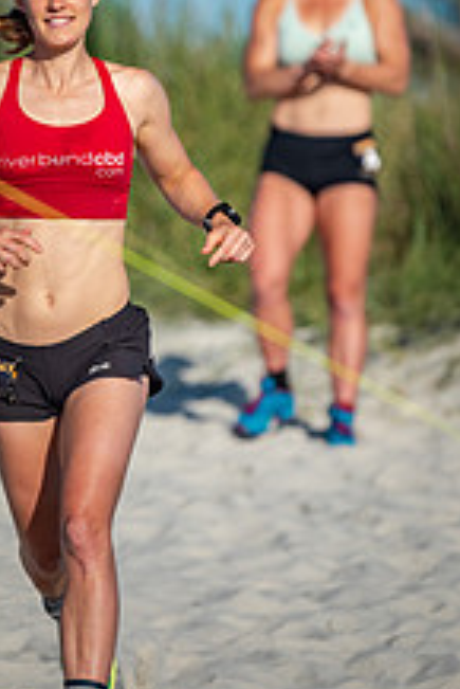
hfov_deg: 3.3
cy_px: 229
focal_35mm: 415
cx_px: 105
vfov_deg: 5.0
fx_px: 7941
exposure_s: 1/4000
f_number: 2.8
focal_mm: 200
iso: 320
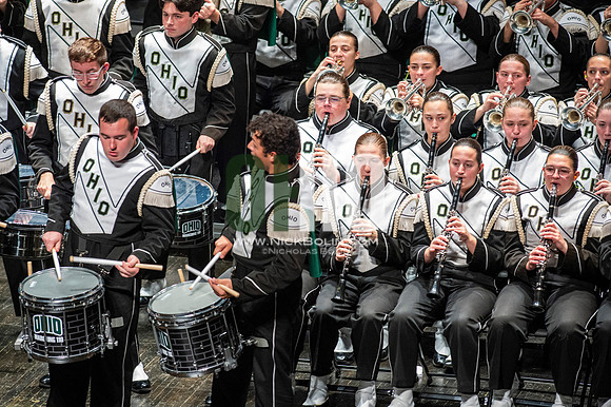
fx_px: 5089
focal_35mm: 300
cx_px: 306
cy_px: 204
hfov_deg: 6.9
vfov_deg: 4.6
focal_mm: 300
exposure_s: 1/400
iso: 5000
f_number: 5.6
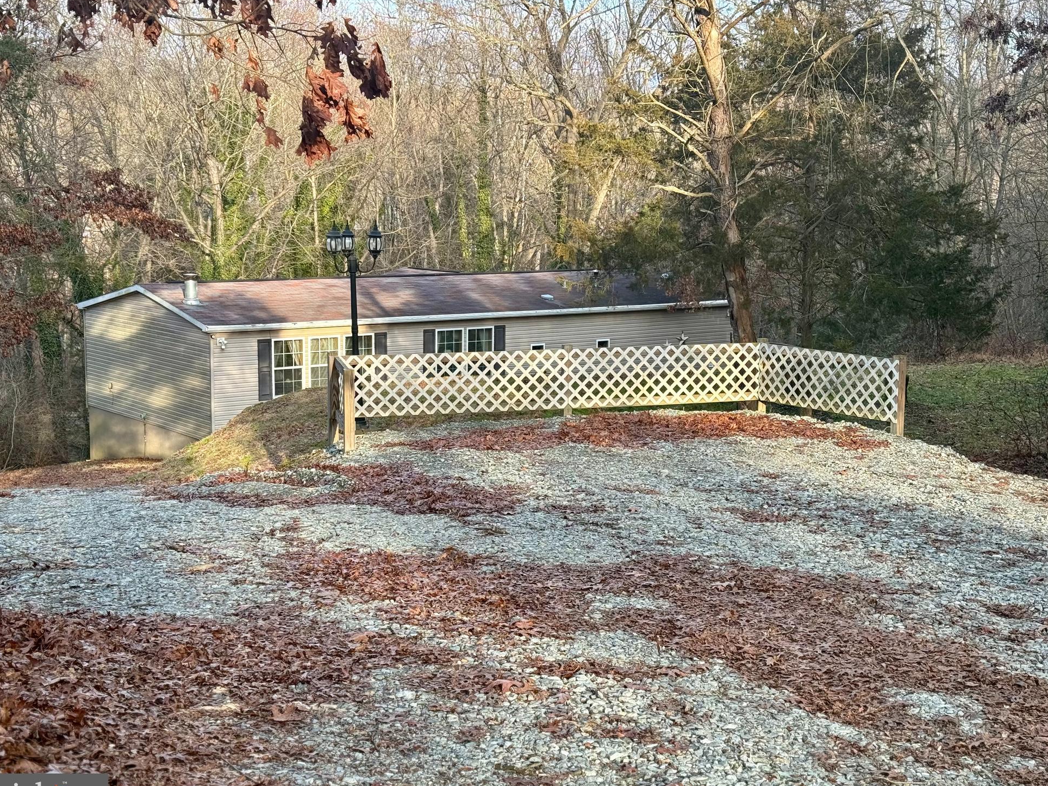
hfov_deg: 37.5
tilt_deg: -8.8
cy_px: 401
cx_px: 529
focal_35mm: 51
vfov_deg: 28.6
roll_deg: -0.2
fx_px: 1544
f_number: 1.78
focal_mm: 6.86
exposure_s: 1/514
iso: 64
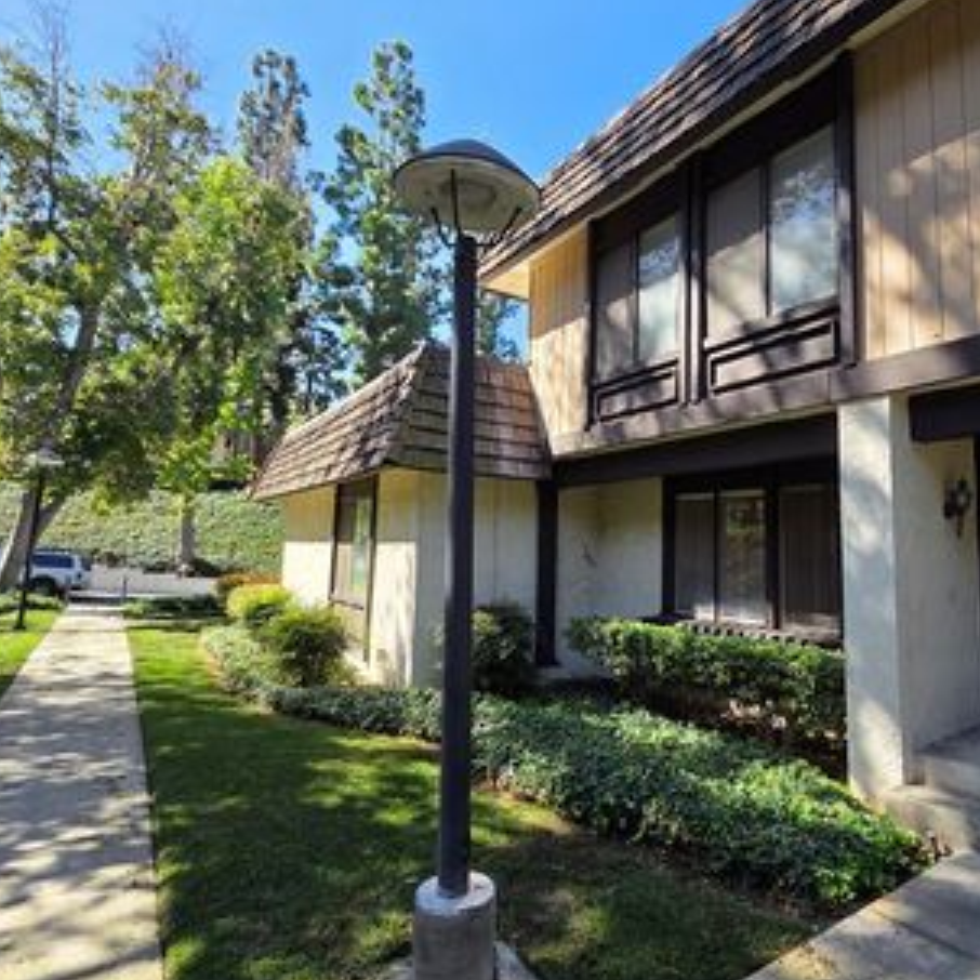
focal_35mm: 19
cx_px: 604
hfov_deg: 76.5
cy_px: 466
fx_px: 609
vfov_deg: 77.6
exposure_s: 1/709
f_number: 2.2
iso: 50
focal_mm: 2.2
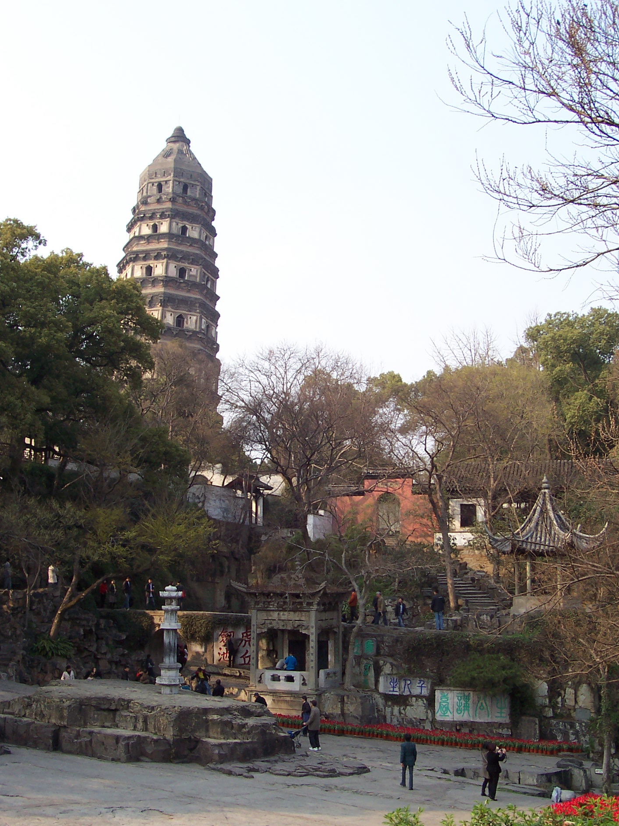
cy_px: 432
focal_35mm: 40
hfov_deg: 35.9
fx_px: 954
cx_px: 327
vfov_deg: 46.8
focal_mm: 5.6
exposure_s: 1/180
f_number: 5.6
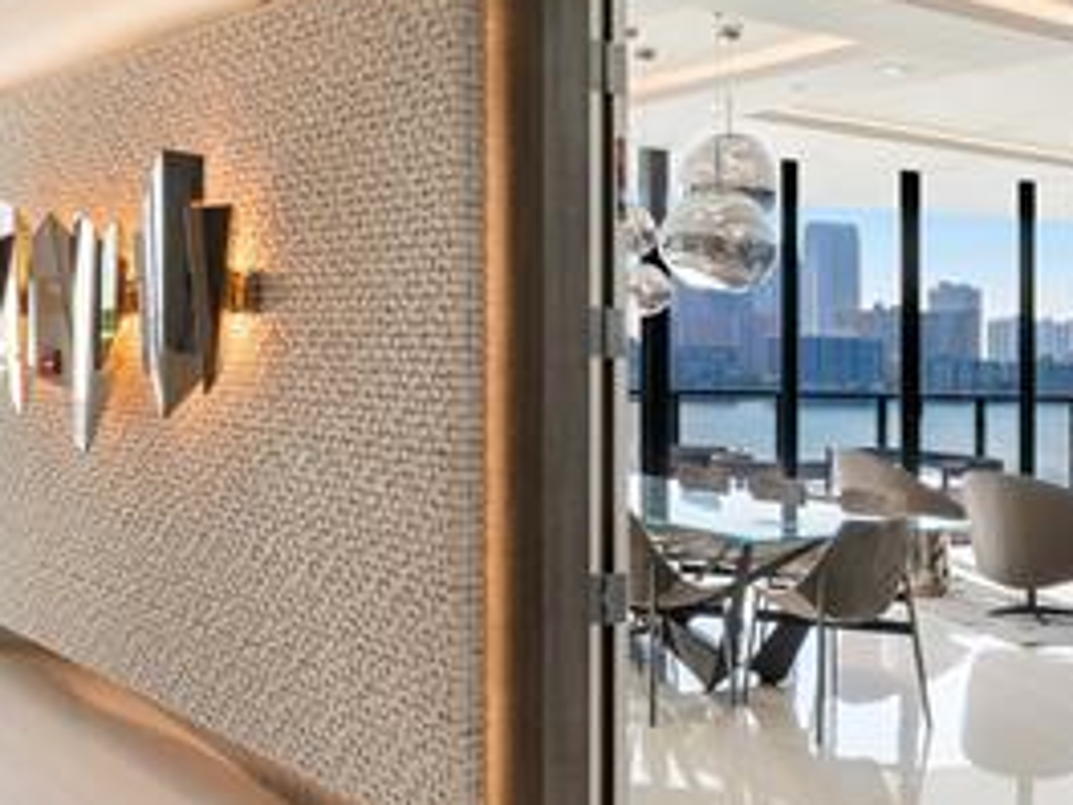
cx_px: 451
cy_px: 293
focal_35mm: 42
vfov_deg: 34.1
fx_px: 1302
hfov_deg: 44.6
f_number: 11
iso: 250
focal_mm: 18
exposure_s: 1/15
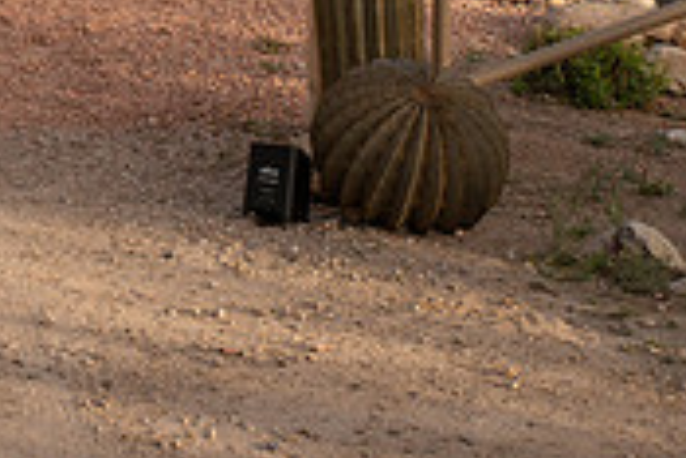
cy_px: -292
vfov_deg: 9.5
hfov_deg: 13.9
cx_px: -310
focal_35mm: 139
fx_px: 2651
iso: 400
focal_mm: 42
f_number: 11
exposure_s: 1/250
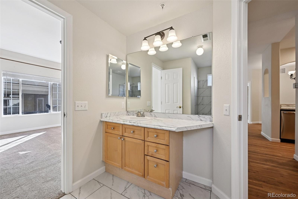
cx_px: 149
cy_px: 100
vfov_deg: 81.2
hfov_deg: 104.3
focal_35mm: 14
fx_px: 116
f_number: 13
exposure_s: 1/15
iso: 250
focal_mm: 14
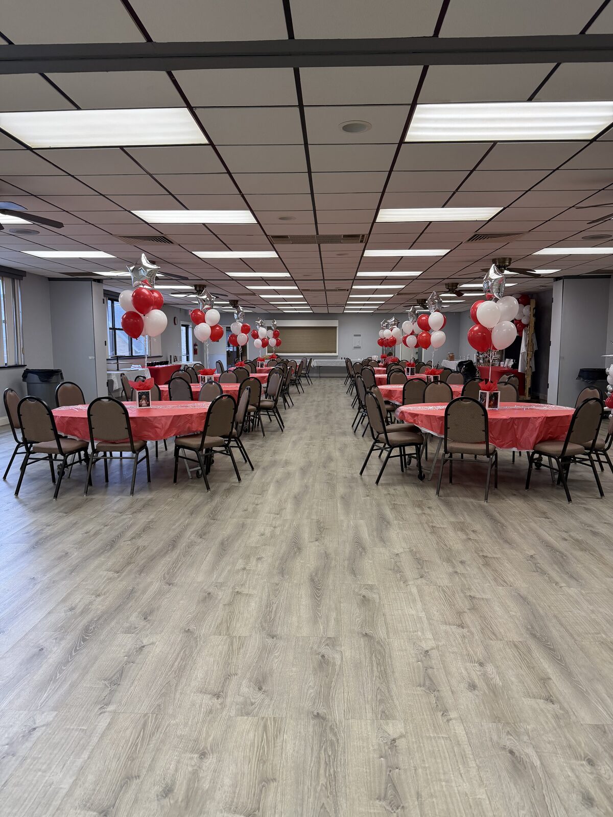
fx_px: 567
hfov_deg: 56.8
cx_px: 306
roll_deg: +0.2
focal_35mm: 24
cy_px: 408
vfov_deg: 71.6
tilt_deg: -6.4
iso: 200
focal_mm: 6.76
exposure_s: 1/208
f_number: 1.78
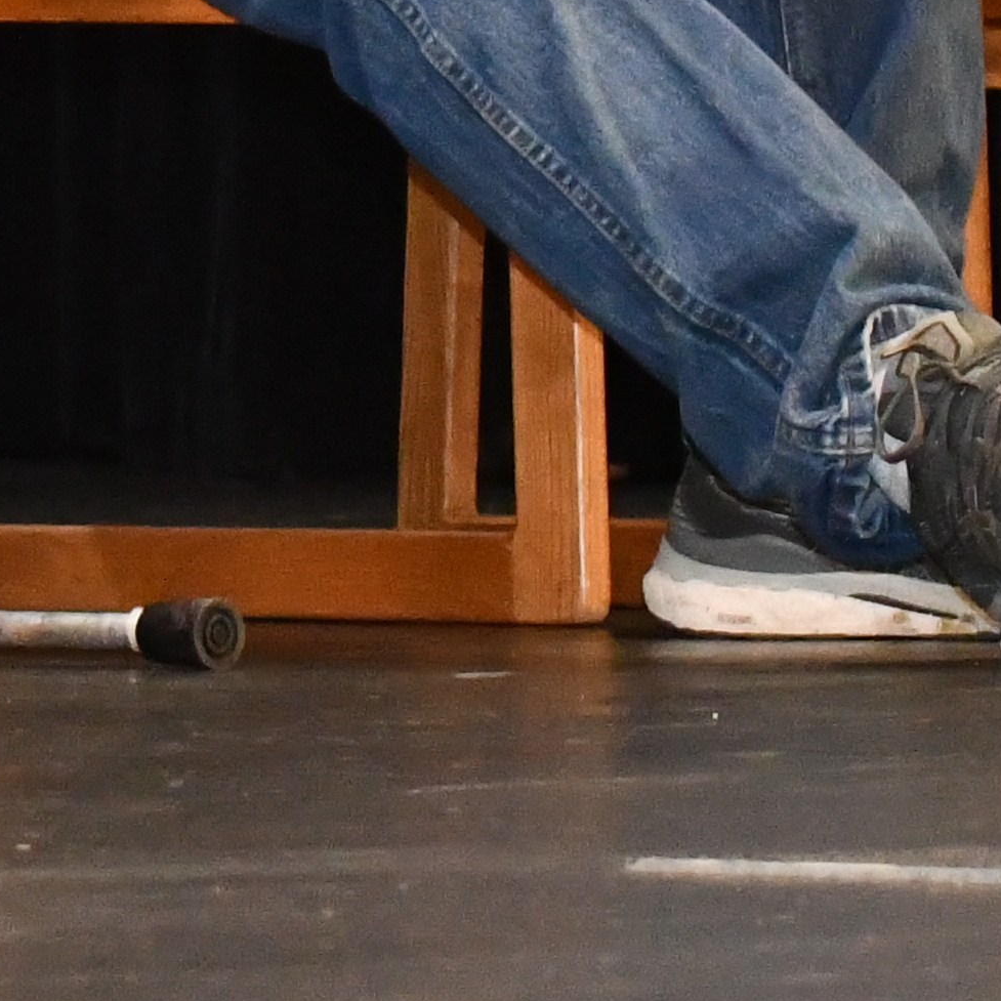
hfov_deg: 4.4
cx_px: -1011
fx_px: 12988
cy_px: -865
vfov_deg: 4.4
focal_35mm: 397
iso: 5600
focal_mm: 55
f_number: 5.6
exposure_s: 1/60
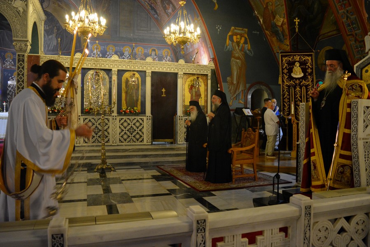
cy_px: 124
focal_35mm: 27
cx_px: 185
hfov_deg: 67.4
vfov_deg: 48.0
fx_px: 278
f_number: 3.5
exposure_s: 1/50
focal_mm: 18
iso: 2500
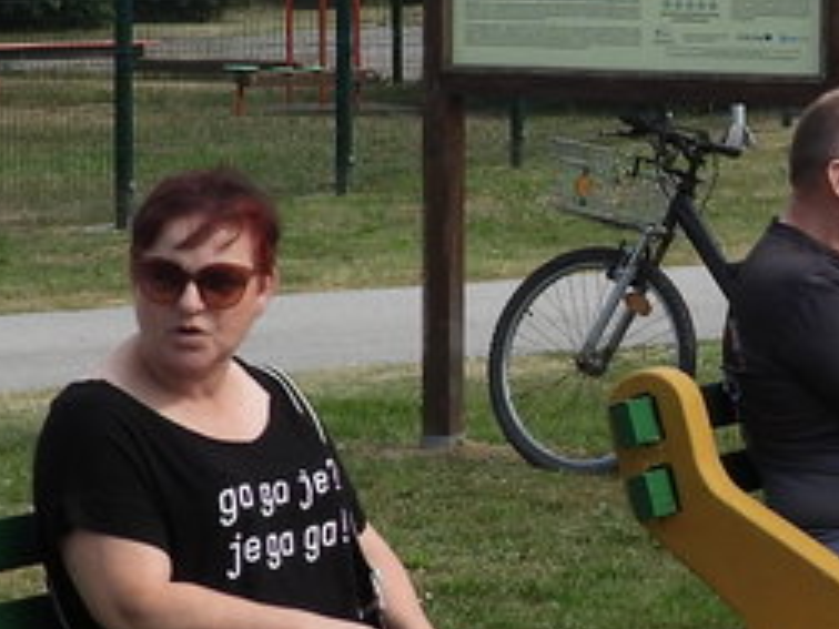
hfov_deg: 10.7
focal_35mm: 181
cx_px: 1039
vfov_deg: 8.2
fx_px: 4387
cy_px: 443
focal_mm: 6.8
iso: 100
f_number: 3.2
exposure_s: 1/1000
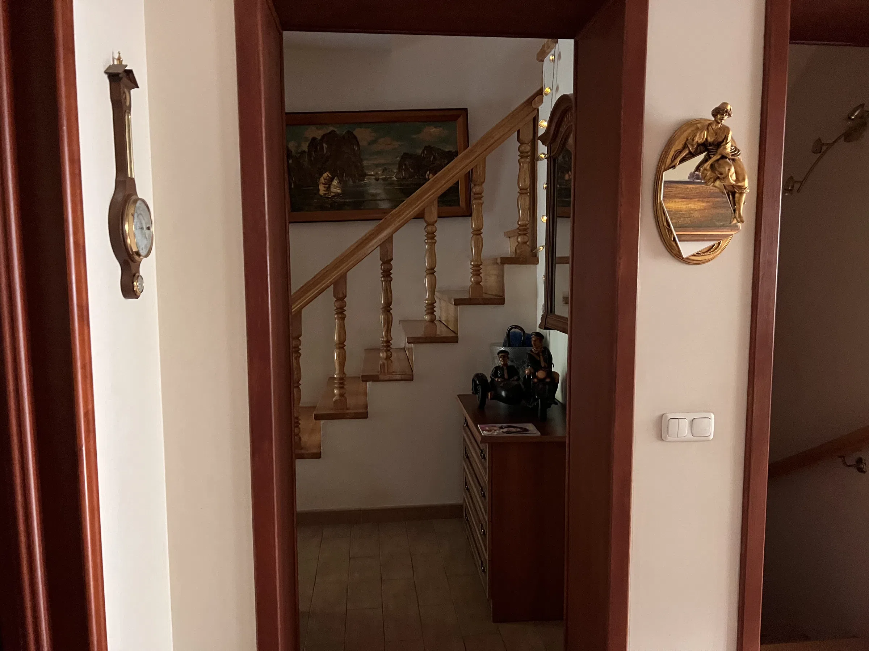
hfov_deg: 67.3
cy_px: 326
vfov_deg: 53.1
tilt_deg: -4.5
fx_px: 653
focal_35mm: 26
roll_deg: +1.2
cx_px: 434
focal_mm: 5.7
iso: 640
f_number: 1.5
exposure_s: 1/34
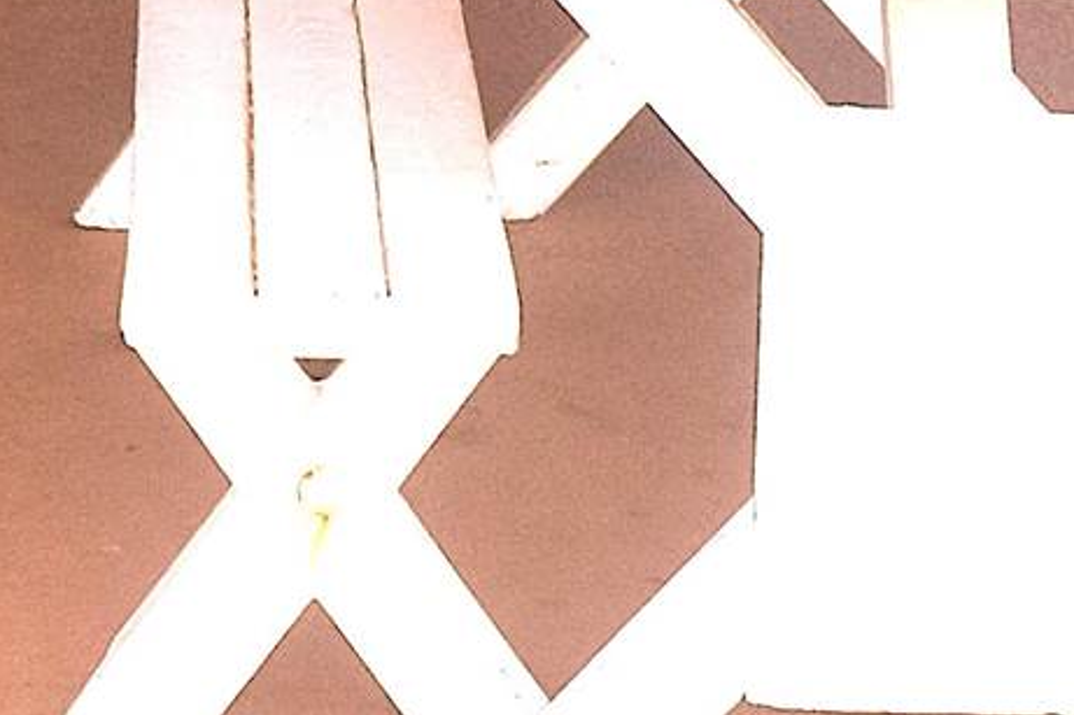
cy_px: -550
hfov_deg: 11.3
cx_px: 12
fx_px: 5368
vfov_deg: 7.4
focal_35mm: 180
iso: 400
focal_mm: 18
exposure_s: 1/100
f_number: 5
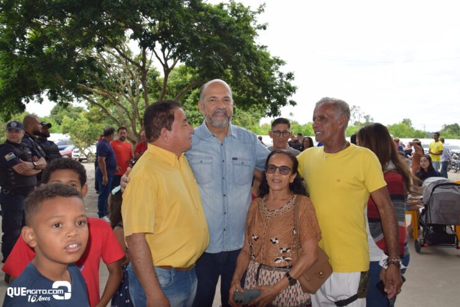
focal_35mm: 27
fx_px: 345
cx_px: 230
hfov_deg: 67.4
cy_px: 154
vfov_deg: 47.9
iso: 100
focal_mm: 18
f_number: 5.6
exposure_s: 1/125
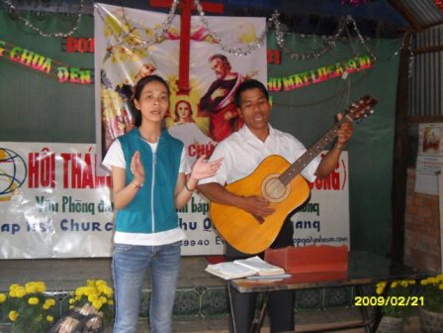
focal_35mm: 46
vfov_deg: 31.5
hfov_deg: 41.2
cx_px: 222
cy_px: 166
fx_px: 589
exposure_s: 1/45
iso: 400
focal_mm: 8.2
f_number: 3.8
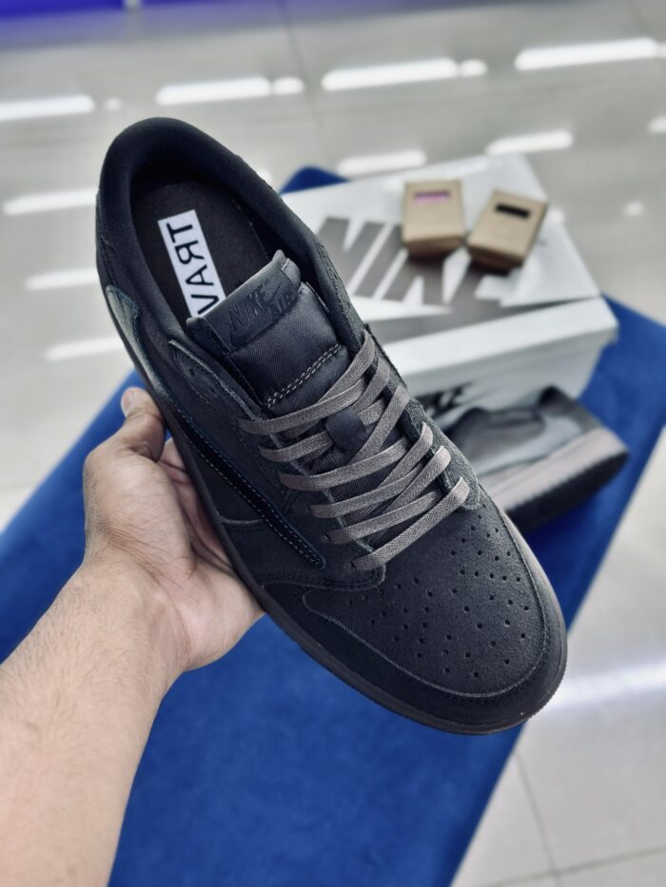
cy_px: 444
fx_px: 1231
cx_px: 333
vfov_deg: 39.7
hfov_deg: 30.3
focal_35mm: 48
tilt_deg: -56.3
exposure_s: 1/100
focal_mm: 6.86
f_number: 1.78
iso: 100
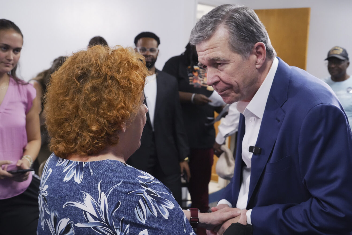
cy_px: 118
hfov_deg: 39.6
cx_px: 176
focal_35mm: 50
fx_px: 489
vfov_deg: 27.0
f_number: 8
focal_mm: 50
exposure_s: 1/125
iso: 8000
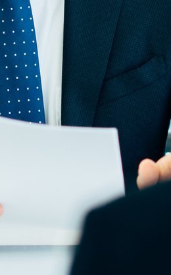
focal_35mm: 416
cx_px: 330
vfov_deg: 5.0
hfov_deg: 3.1
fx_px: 3107
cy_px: -13
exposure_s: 1/250
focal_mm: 85
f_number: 2.5
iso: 400
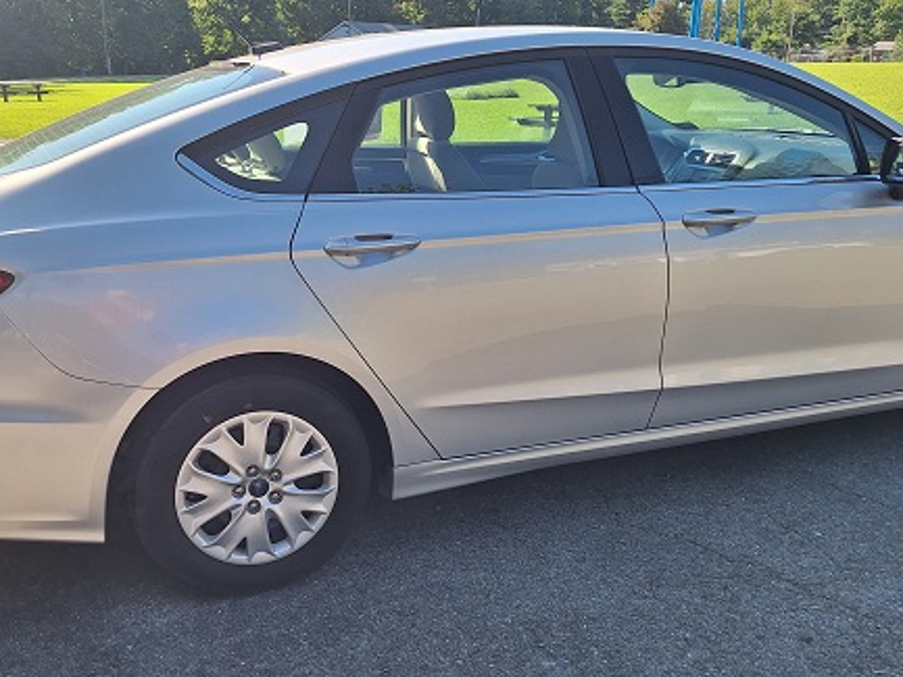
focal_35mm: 34
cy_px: 400
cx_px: 402
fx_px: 887
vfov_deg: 41.7
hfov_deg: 53.8
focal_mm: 5.54
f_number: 1.8
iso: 40
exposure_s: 1/847
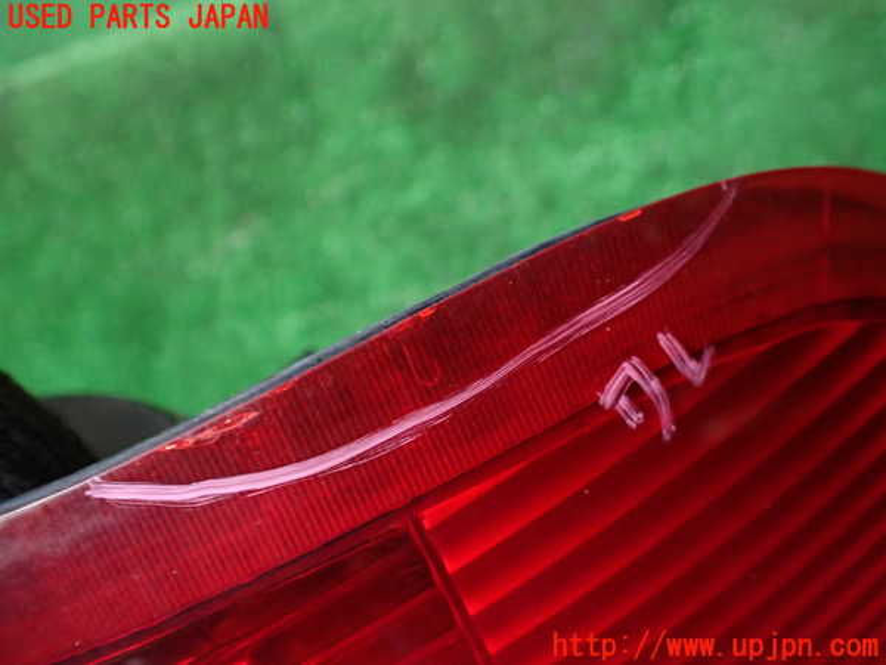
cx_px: 443
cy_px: 332
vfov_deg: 46.8
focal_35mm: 30
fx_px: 768
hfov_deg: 60.0
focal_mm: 5.4
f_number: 2.3
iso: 500
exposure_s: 1/125
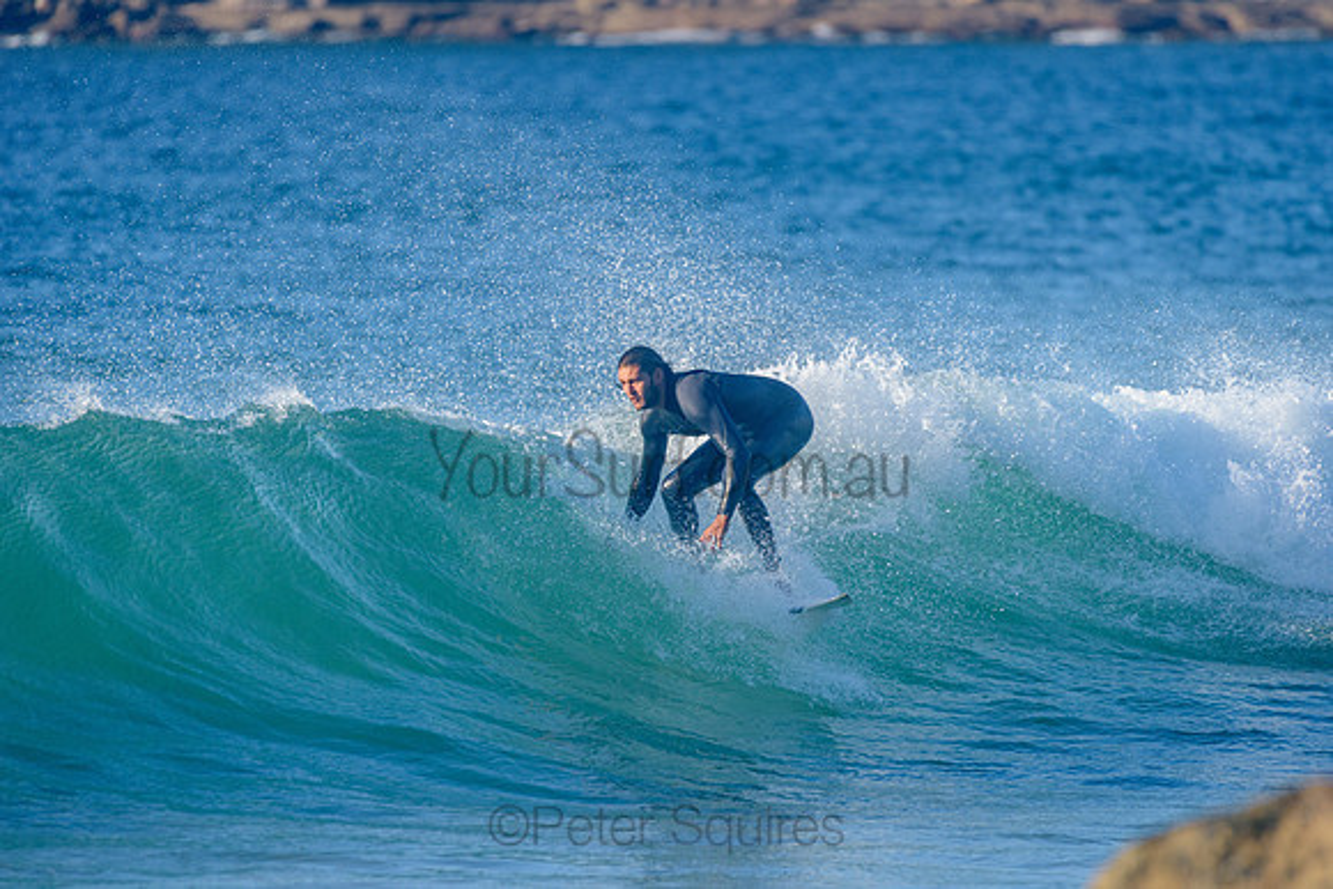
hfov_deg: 4.1
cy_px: 444
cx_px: 666
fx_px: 18528
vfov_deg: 2.7
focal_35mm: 500
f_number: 5.6
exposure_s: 1/2000
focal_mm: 500
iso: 360
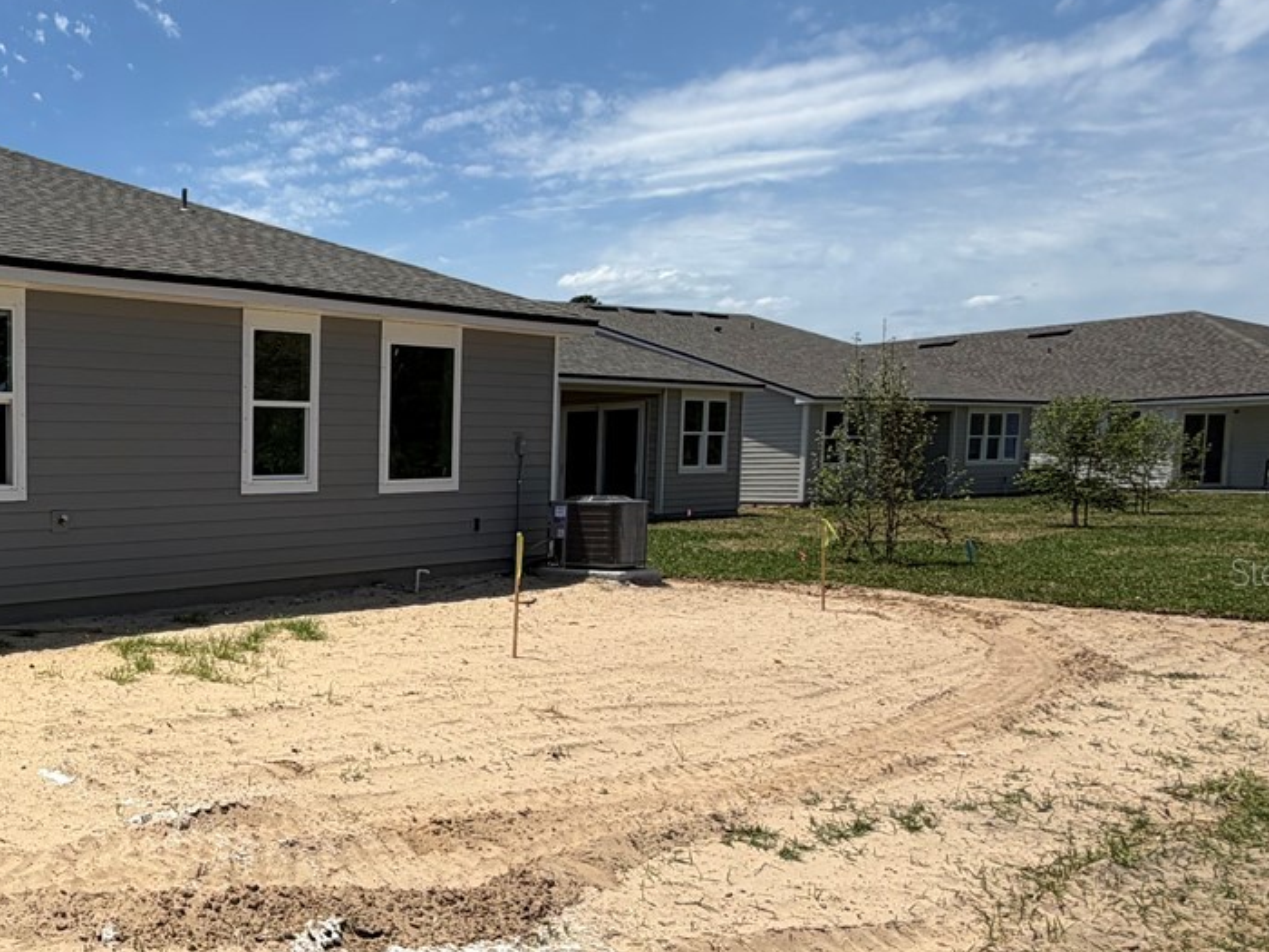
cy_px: 571
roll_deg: +0.1
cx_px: -49
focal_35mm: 32
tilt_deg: -6.1
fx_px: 1173
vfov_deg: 43.9
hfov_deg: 45.9
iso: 20
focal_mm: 2.22
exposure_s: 1/1368
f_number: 2.2
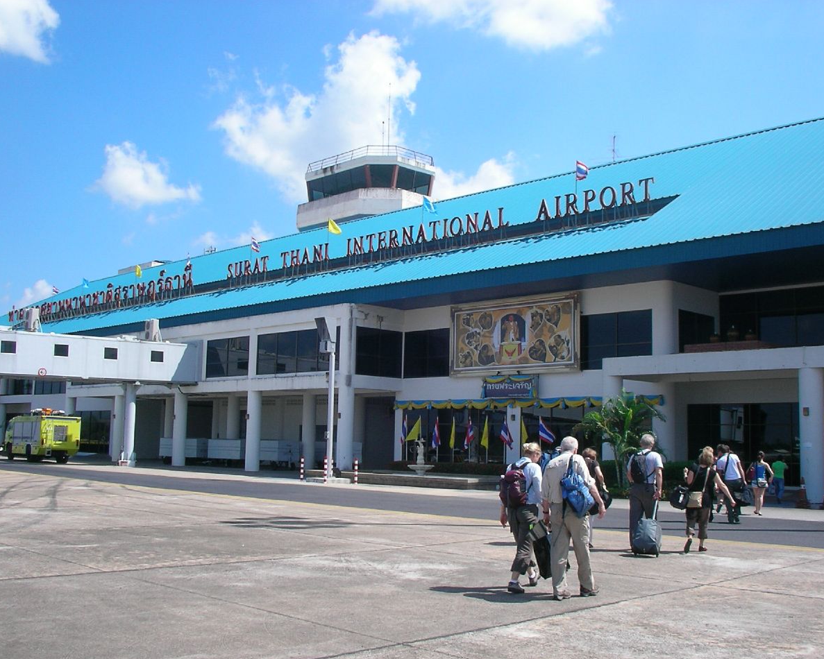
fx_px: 976
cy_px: 332
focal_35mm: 40
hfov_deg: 45.8
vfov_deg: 37.3
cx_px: 429
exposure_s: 1/174
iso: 50
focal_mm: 6
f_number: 7
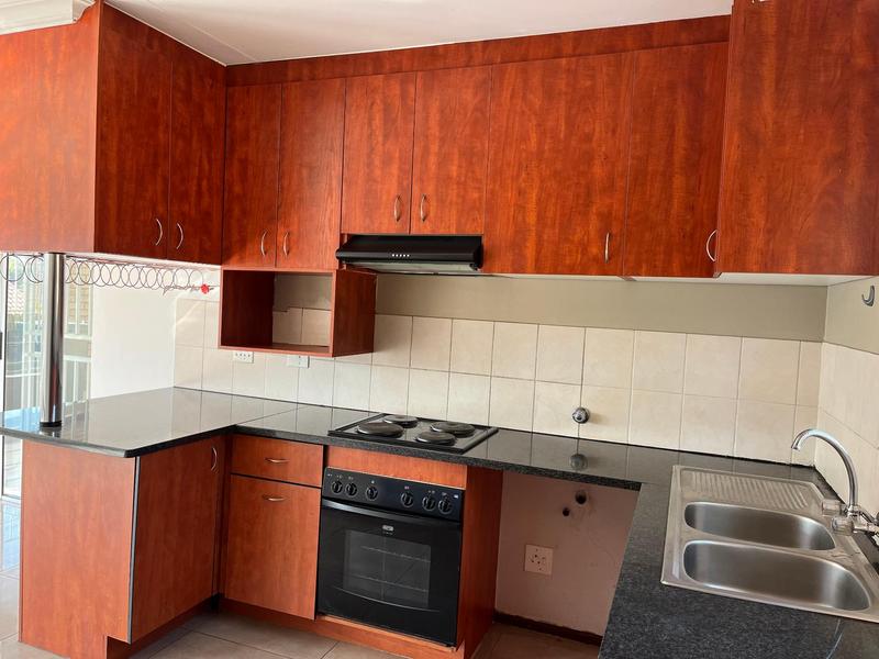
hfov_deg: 67.3
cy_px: 330
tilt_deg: -3.5
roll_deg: -2.8
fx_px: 660
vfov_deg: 53.1
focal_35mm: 26
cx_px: 440
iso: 80
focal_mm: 5.1
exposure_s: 1/121
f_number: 1.6
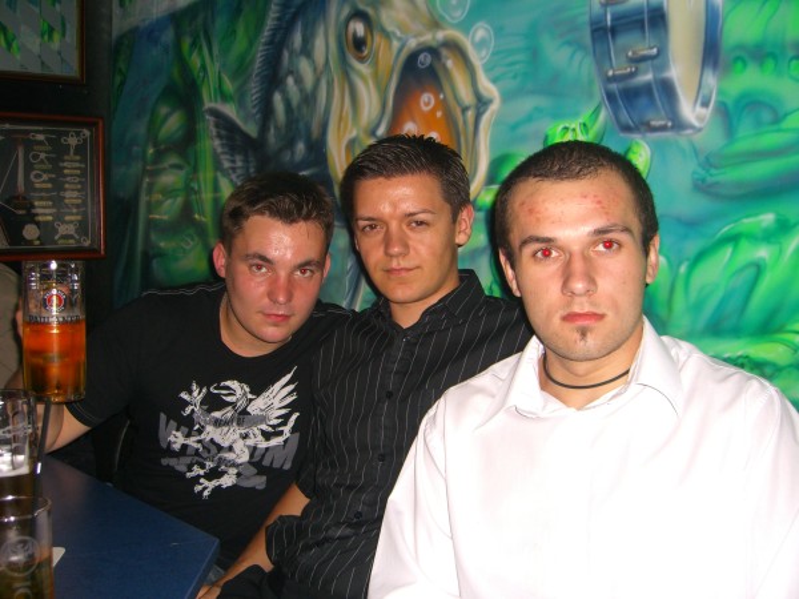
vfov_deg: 37.7
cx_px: 400
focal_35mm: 38
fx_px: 877
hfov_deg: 49.0
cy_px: 300
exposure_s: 1/60
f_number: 2.8
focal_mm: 7.9
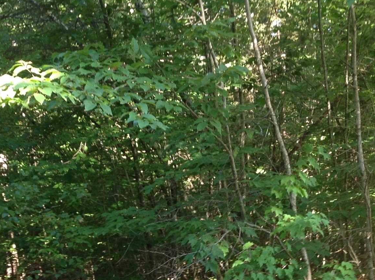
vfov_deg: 18.1
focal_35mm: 79
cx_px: 87
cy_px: 292
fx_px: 855
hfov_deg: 24.4
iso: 64
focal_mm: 4.28
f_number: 2.4
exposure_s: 1/40
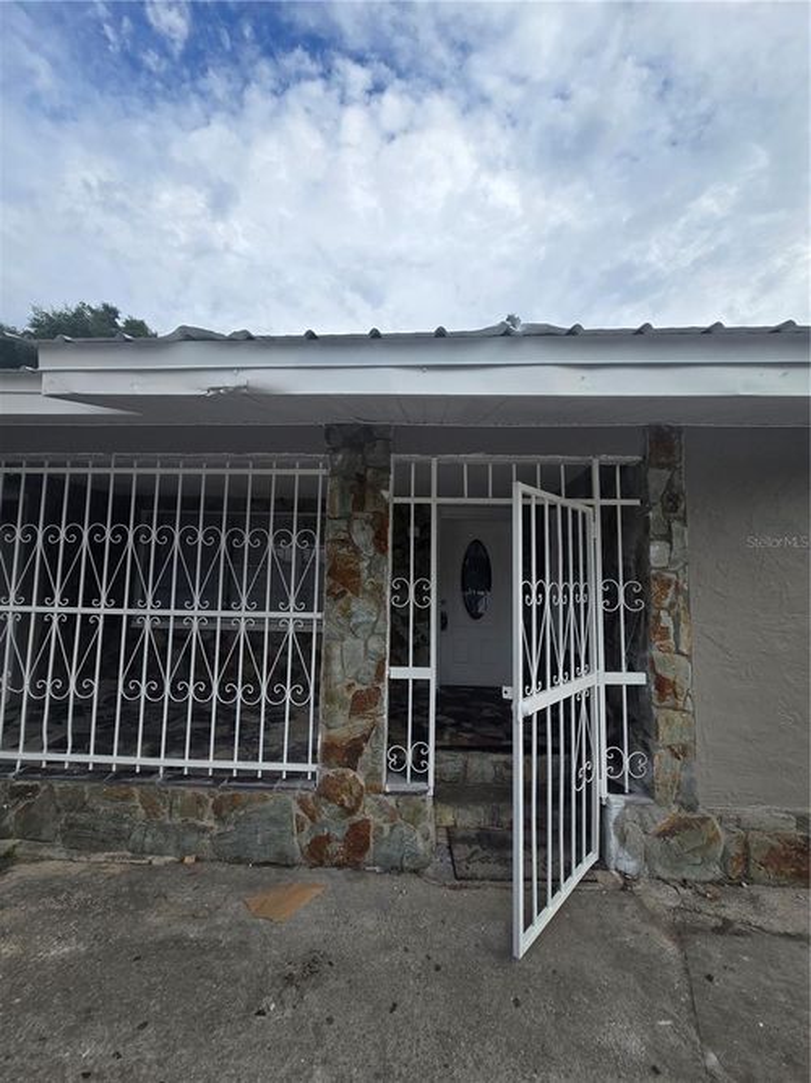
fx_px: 406
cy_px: 542
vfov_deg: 106.2
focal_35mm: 13
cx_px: 406
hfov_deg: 89.9
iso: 50
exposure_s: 1/1387
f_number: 2.2
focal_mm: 2.2
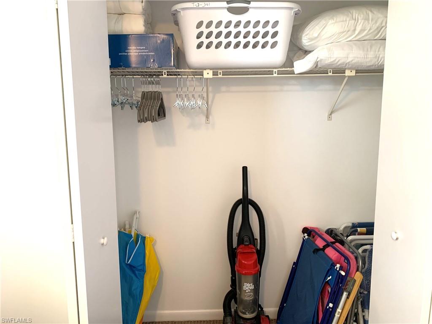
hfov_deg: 67.3
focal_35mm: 26
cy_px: 162
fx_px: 324
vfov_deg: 53.1
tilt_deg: -8.9
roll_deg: +1.6
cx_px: 216
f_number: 1.8
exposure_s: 1/60
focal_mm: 4.25
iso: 250
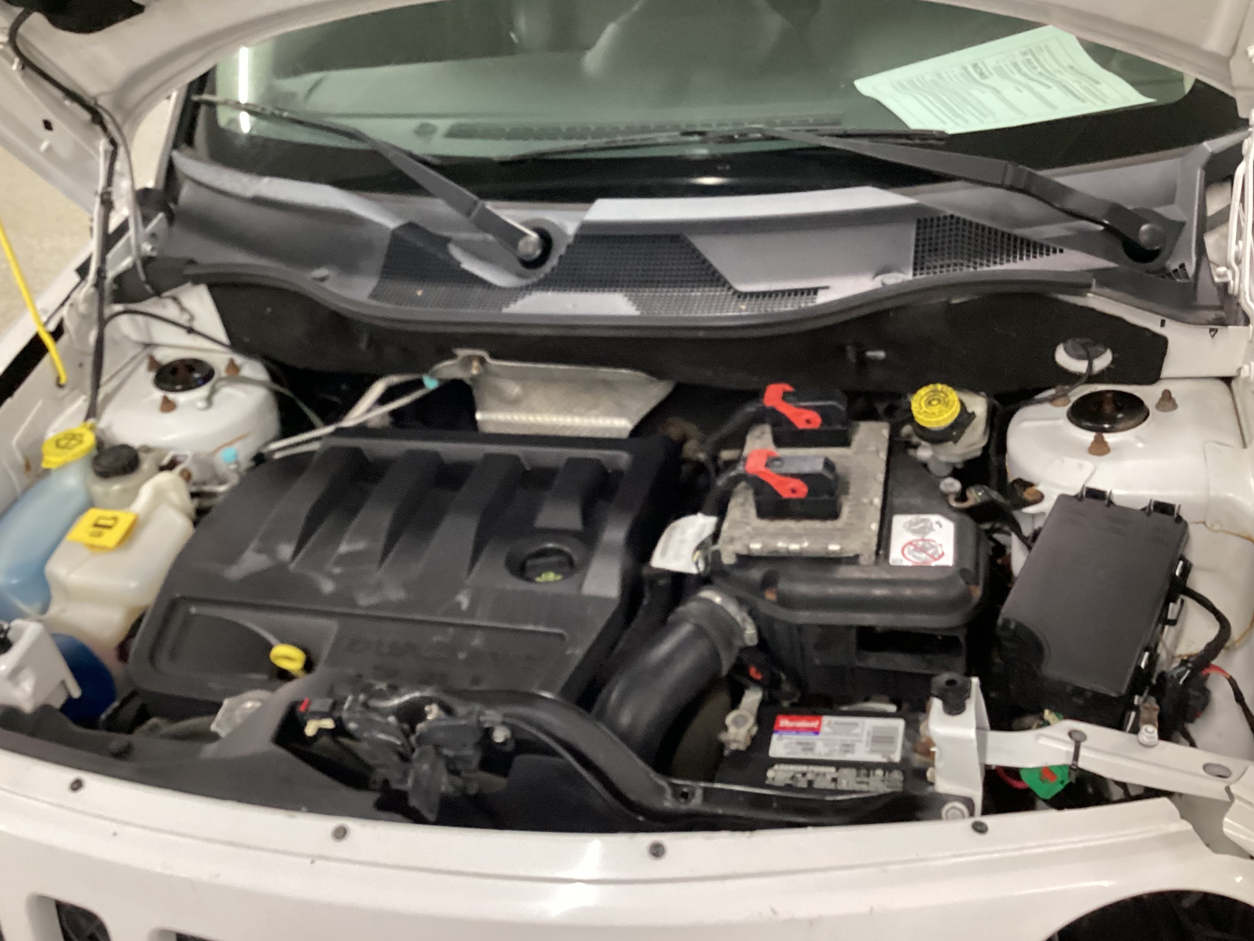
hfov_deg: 53.9
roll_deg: +8.0
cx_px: 567
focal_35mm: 34
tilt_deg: -36.8
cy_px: 469
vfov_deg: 41.8
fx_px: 1232
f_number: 2.4
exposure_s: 1/33
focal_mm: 3.3
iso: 320
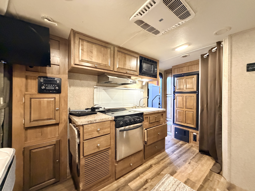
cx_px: 128
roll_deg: -1.1
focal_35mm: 14
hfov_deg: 102.1
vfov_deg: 85.7
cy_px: 96
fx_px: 103
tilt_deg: +0.3
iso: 800
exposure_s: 1/60
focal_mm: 2.22
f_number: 2.2
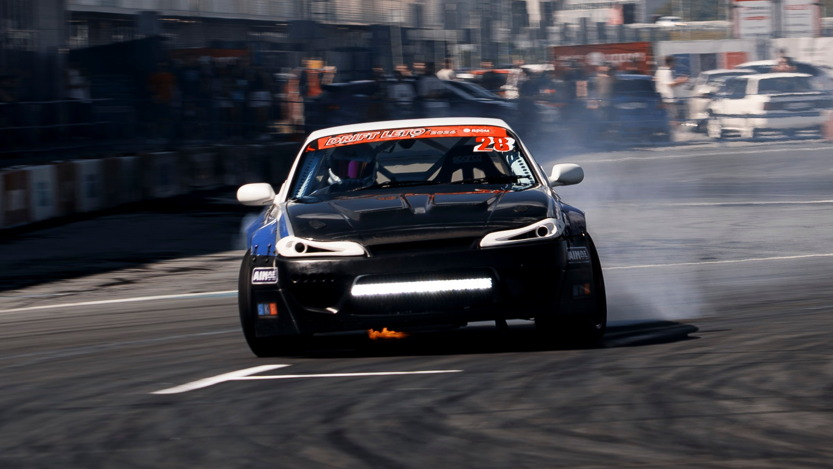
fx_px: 8629
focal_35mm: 391
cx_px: 571
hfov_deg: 5.5
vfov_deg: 3.1
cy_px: 201
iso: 100
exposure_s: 1/125
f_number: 11
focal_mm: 130
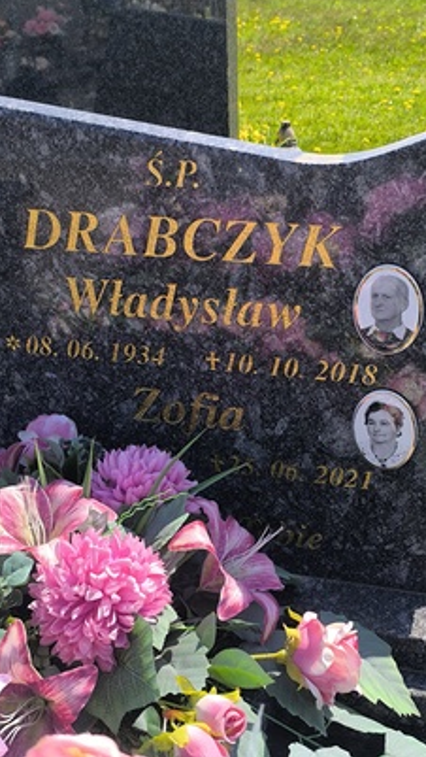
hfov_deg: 23.5
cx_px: 243
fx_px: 1023
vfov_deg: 40.6
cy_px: 374
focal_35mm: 51
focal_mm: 6.14
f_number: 1.65
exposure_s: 1/652
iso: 50
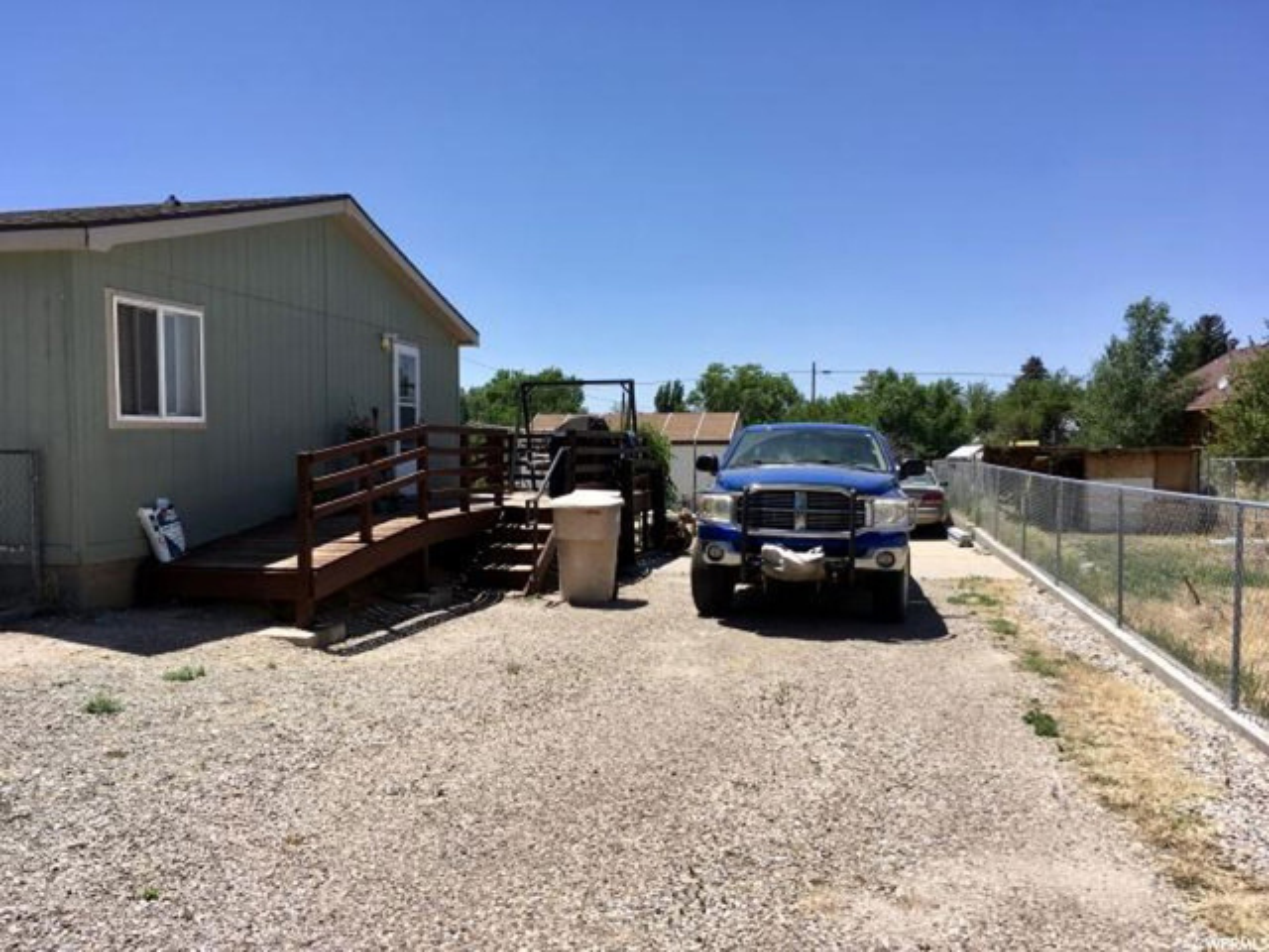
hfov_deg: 61.7
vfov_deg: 48.2
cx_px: 634
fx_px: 1063
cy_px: 476
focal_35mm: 29
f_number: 2.2
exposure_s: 1/1748
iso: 25
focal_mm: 4.15
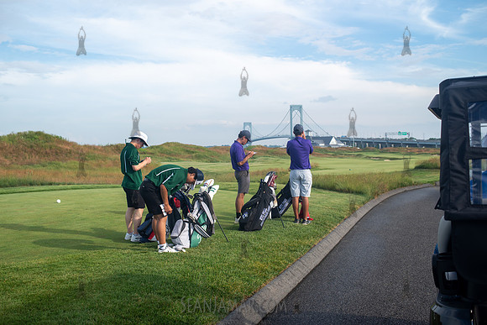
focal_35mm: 35
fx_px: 474
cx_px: 244
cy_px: 162
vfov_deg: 37.9
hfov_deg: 54.4
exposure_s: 1/640
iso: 100
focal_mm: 35
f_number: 4.5
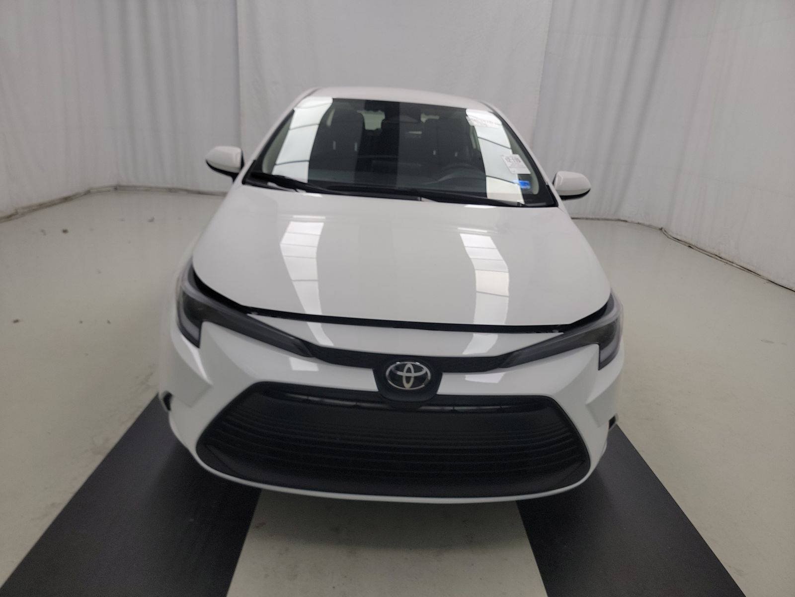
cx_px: 398
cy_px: 298
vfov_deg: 56.8
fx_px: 551
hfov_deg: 71.6
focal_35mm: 24
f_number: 1.8
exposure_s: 1/59
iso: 110
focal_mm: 6.7
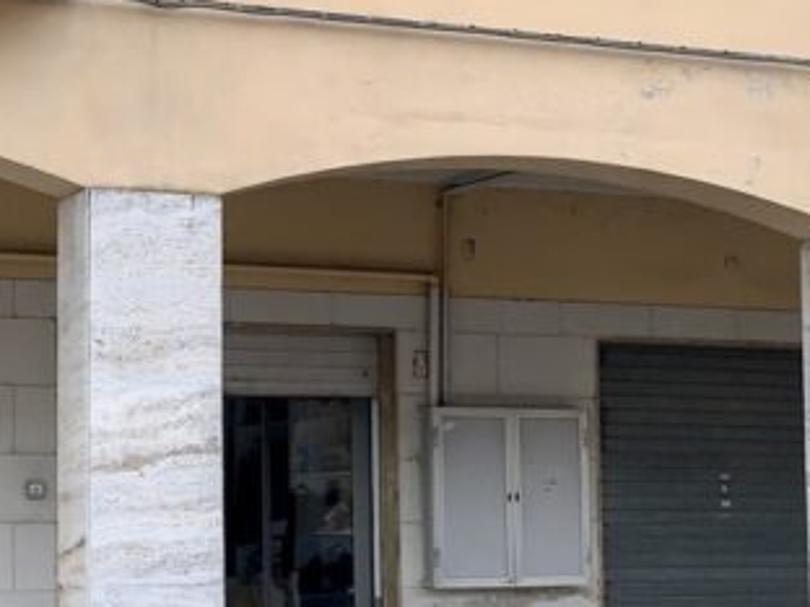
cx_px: -44
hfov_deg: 28.0
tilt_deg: +2.5
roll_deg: +1.9
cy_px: 402
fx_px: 1498
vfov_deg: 22.8
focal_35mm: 64
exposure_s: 1/397
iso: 25
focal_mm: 4.25
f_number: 1.8
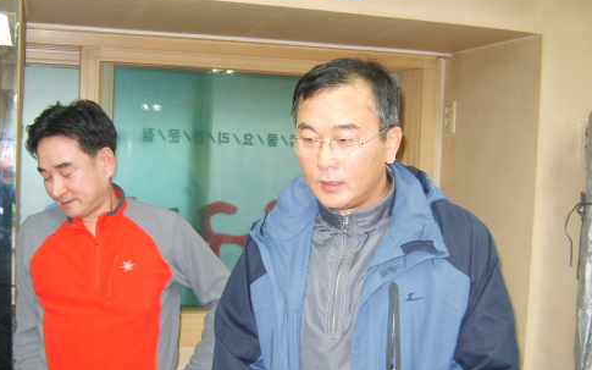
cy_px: 236
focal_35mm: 49
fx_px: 790
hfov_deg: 41.0
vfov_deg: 26.2
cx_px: 260
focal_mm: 7.4
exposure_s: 1/30
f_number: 2.8
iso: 100
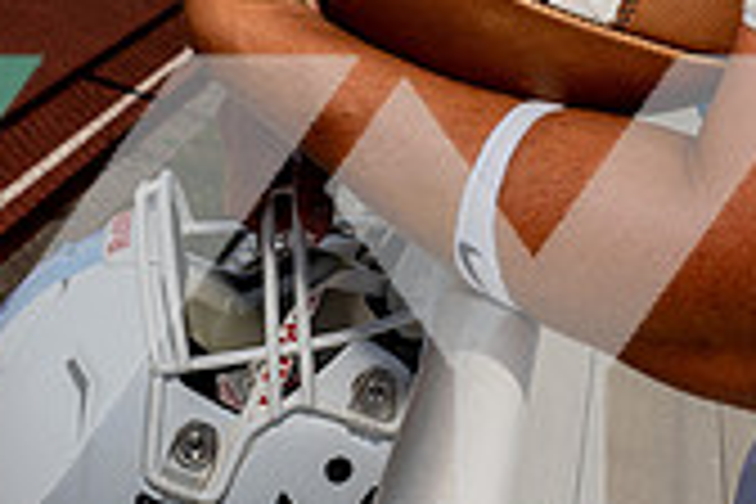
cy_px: -250
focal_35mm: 69
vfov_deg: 17.7
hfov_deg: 27.7
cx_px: 734
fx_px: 1449
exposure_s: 1/250
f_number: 11
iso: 125
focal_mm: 20
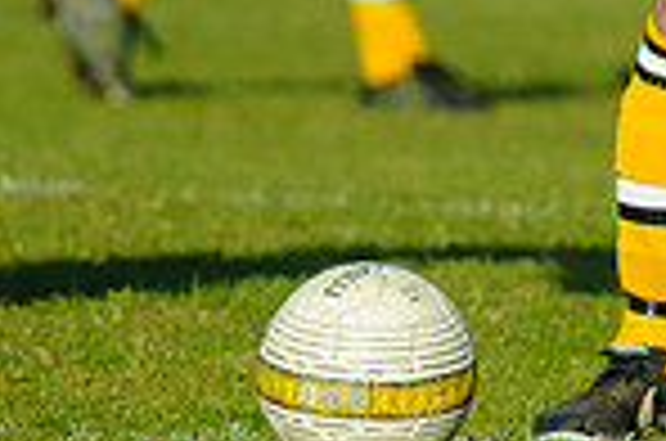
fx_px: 51375
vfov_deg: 0.5
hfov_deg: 0.7
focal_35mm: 2783
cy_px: -144
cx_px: 1700
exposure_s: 1/2000
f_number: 6.7
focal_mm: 500
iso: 640
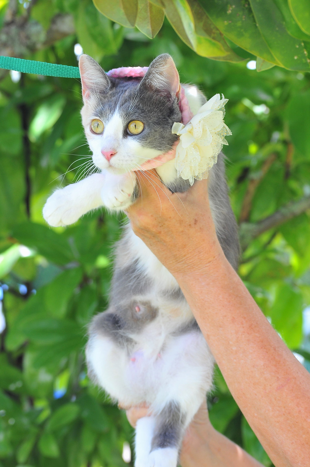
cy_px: 234
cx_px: 155
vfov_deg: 24.6
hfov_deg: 16.5
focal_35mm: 82
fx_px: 1068
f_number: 5.6
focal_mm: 55
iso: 400
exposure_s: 1/160
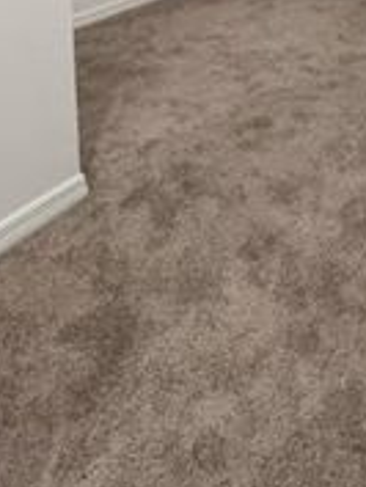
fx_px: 549
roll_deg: +1.1
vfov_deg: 37.4
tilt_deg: -9.1
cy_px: -85
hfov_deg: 36.4
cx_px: 249
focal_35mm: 39
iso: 250
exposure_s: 1/120
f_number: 1.8
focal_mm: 1.57
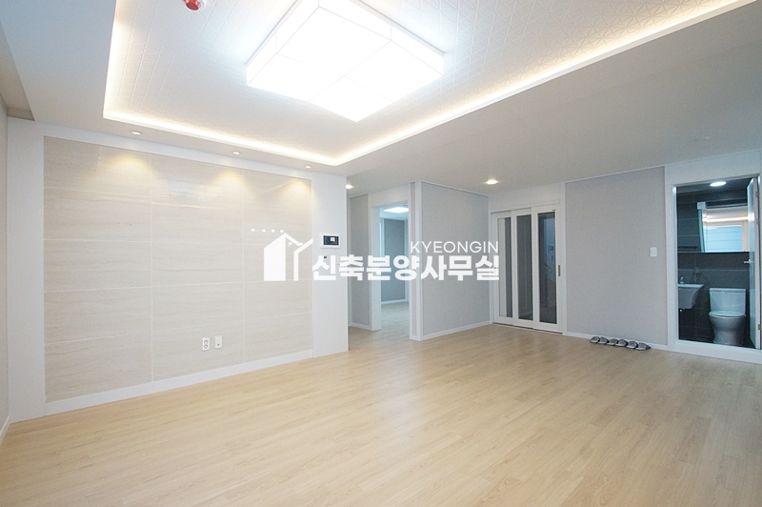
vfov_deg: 77.2
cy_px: 254
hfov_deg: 100.4
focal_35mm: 15
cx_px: 381
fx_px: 317
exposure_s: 1/60
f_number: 7.1
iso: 1600
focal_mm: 10
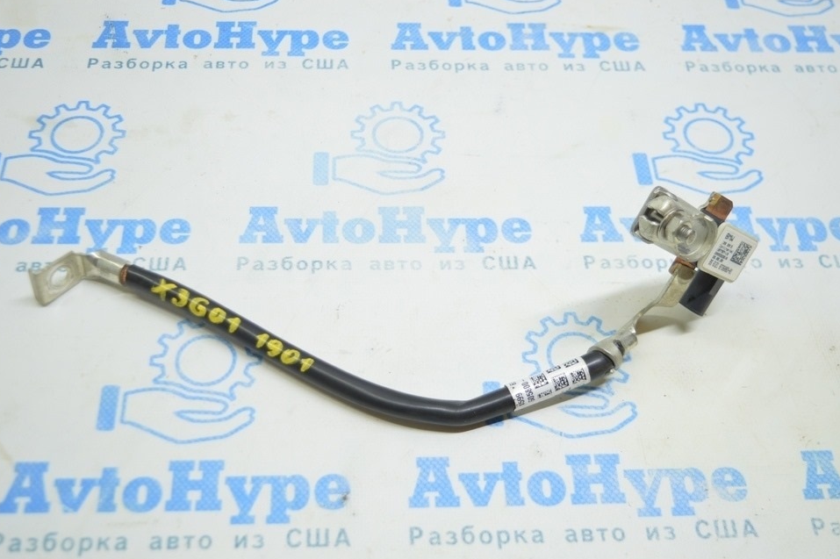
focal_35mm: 47
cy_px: 288
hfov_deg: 42.3
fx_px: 1085
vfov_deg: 28.9
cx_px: 394
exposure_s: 1/40
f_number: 4.2
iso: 400
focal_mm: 29
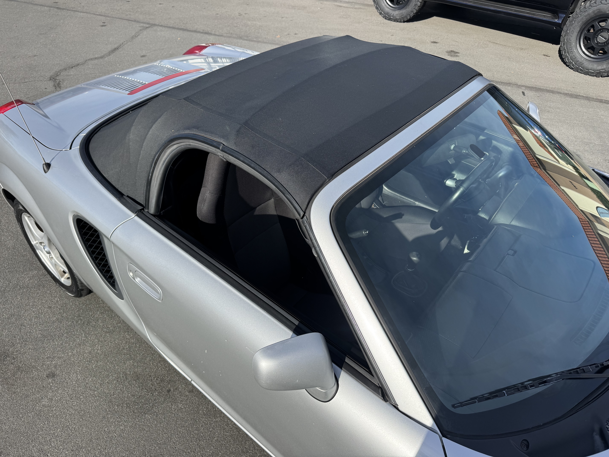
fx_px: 422
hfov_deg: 71.6
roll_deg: -2.5
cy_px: 228
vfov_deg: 56.8
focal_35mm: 24
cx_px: 304
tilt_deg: -40.6
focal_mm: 6.76
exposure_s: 1/3413
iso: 80
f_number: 1.78
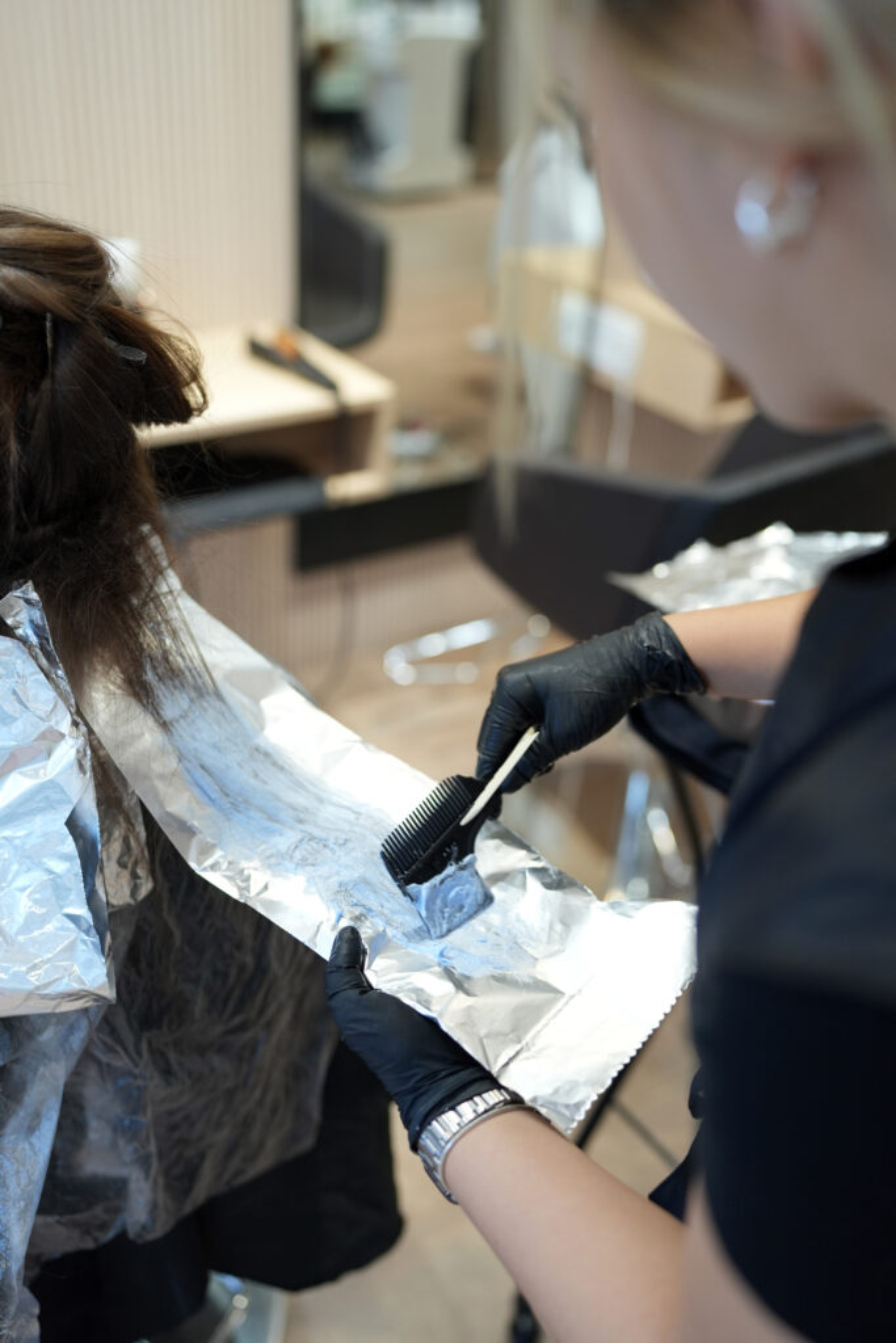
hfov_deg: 37.9
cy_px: 672
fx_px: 1306
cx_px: 448
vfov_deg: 54.4
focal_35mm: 35
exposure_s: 1/250
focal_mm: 35
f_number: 2
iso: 800
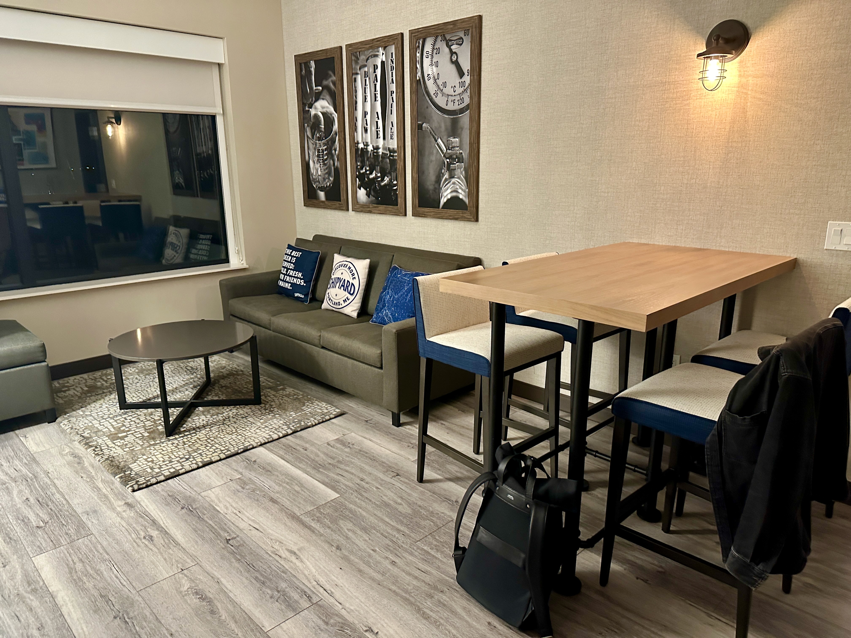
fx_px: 590
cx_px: 426
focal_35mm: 24
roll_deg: -0.3
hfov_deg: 71.6
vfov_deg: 56.8
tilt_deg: -15.1
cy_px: 319
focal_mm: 6.86
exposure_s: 1/40
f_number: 1.78
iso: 640
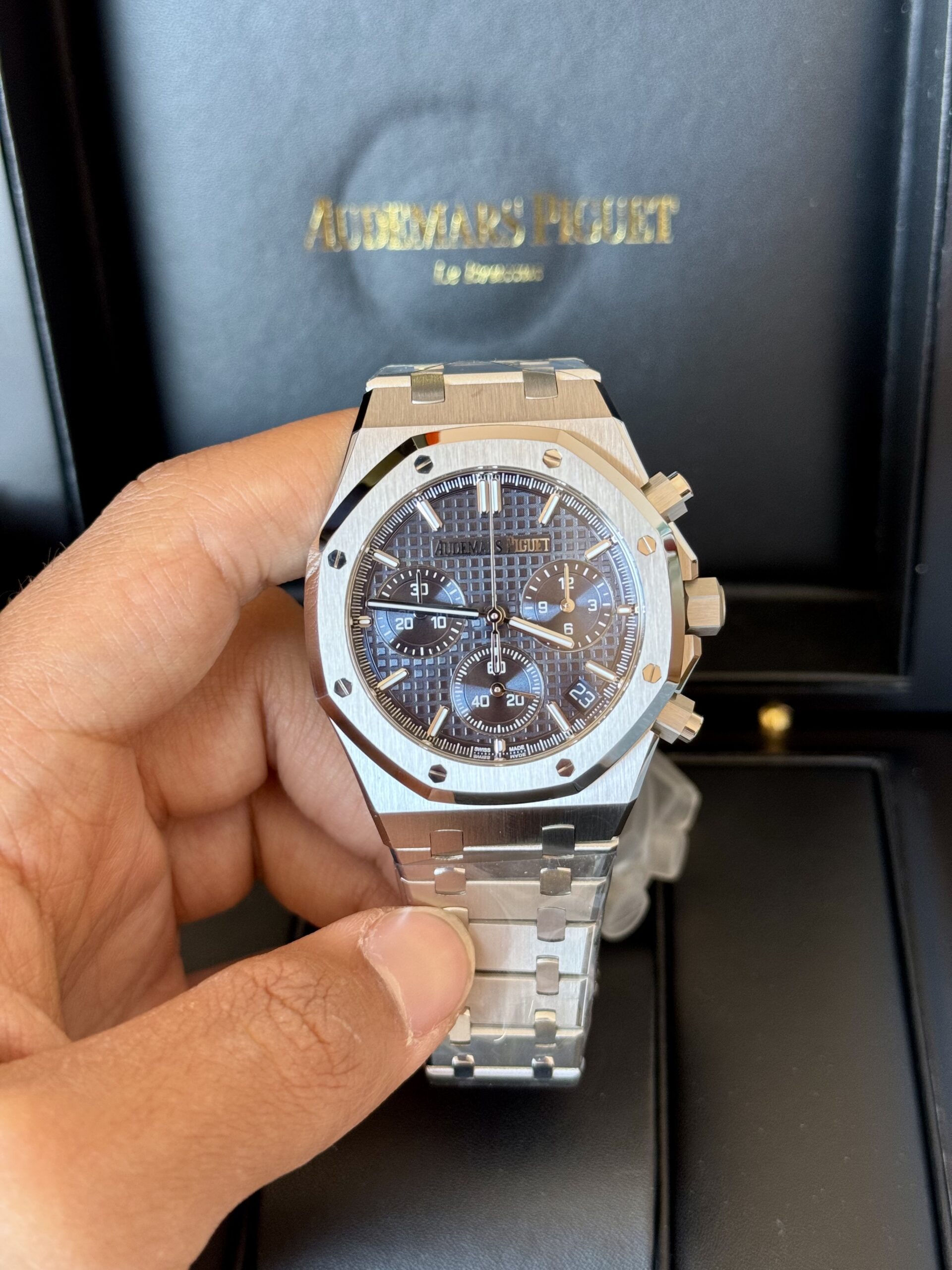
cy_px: 635
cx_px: 476
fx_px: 1760
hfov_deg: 30.3
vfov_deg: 39.7
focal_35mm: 48
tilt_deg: -42.5
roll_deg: +1.4
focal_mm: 6.76
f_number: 1.78
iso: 100
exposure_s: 1/61
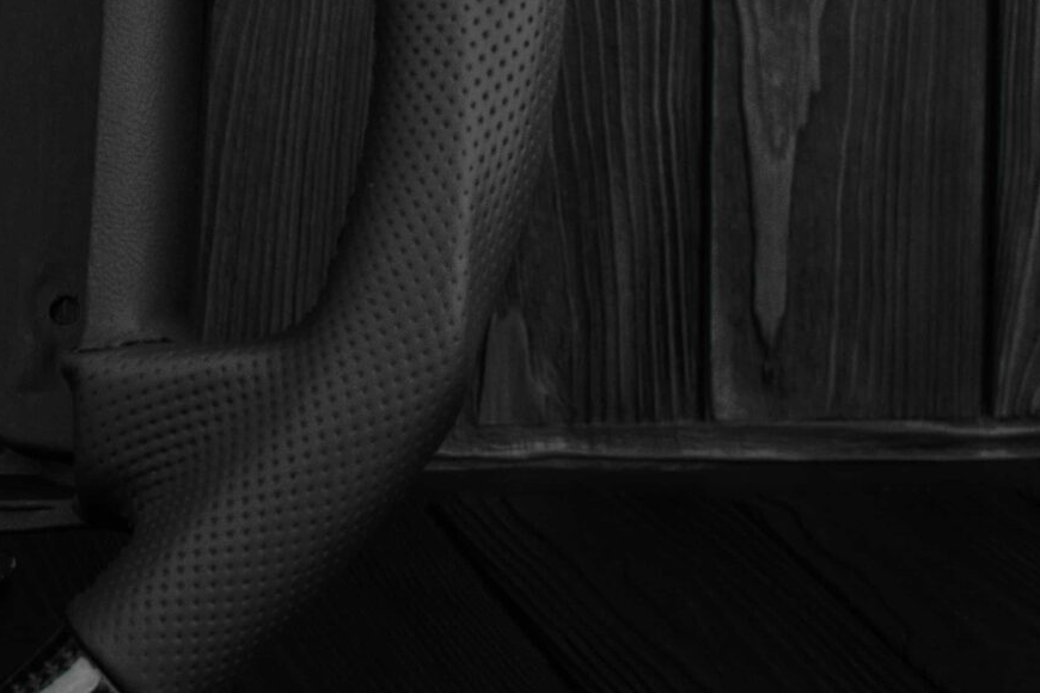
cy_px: 2
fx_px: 4462
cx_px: -322
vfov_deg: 8.8
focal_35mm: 154
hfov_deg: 12.8
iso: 500
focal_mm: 35
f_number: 6.3
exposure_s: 1/125
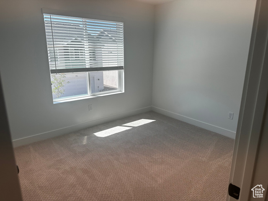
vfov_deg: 56.8
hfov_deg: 71.6
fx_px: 186
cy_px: 100
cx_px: 134
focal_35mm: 24
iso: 80
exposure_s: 1/1040
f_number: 1.78
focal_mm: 6.86
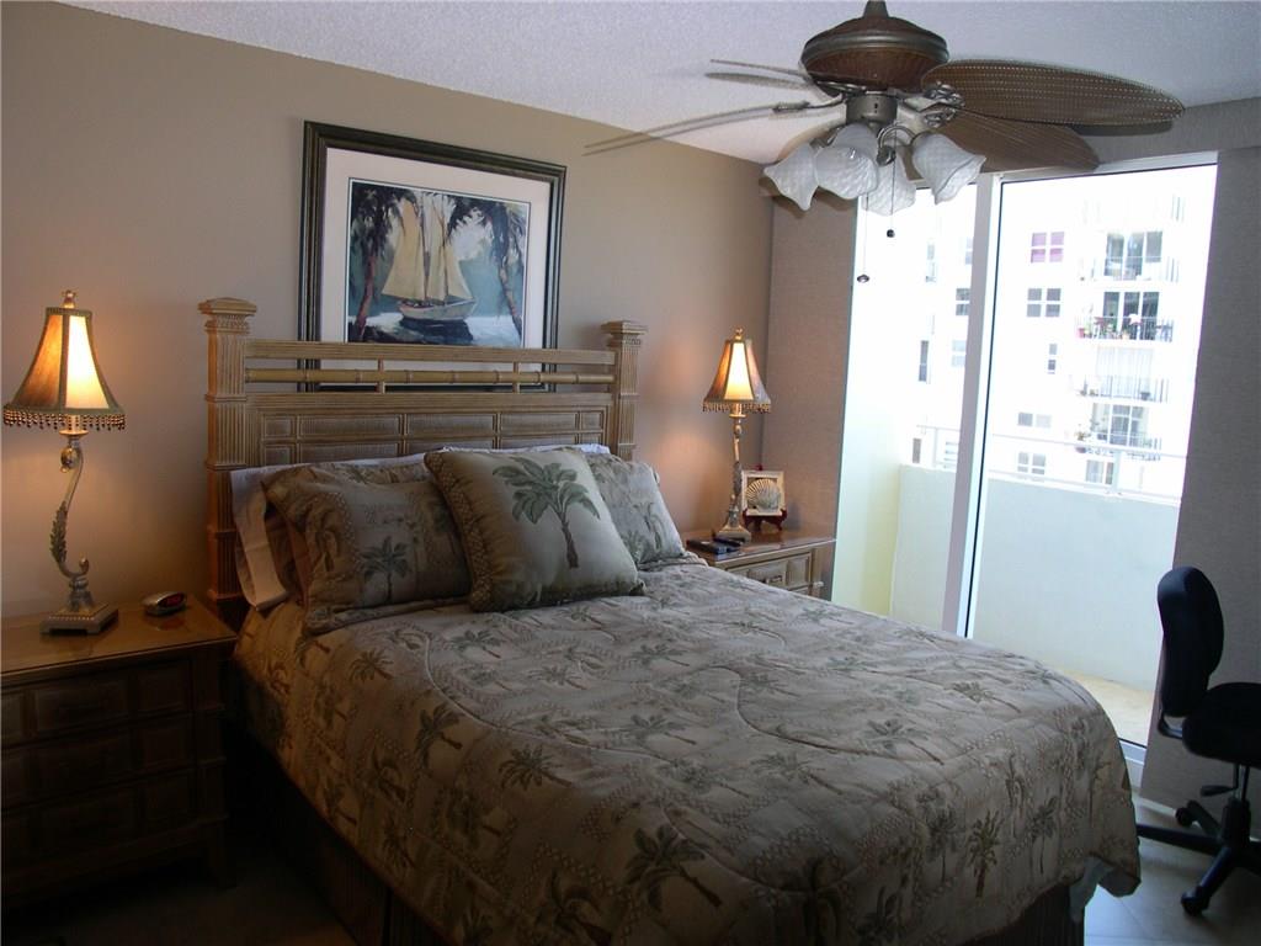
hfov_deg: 49.0
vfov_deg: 37.7
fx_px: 1384
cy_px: 473
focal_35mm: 38
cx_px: 630
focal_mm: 8
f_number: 2.8
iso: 100
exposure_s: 1/22.7
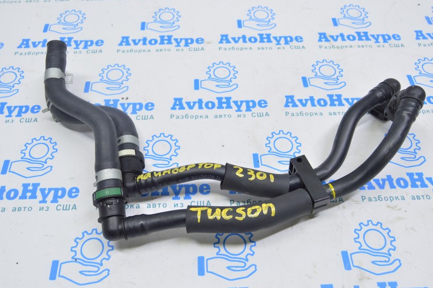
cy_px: 123
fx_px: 416
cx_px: 207
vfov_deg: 38.1
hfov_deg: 55.0
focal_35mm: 35
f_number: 5.6
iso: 400
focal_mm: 19
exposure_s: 1/20
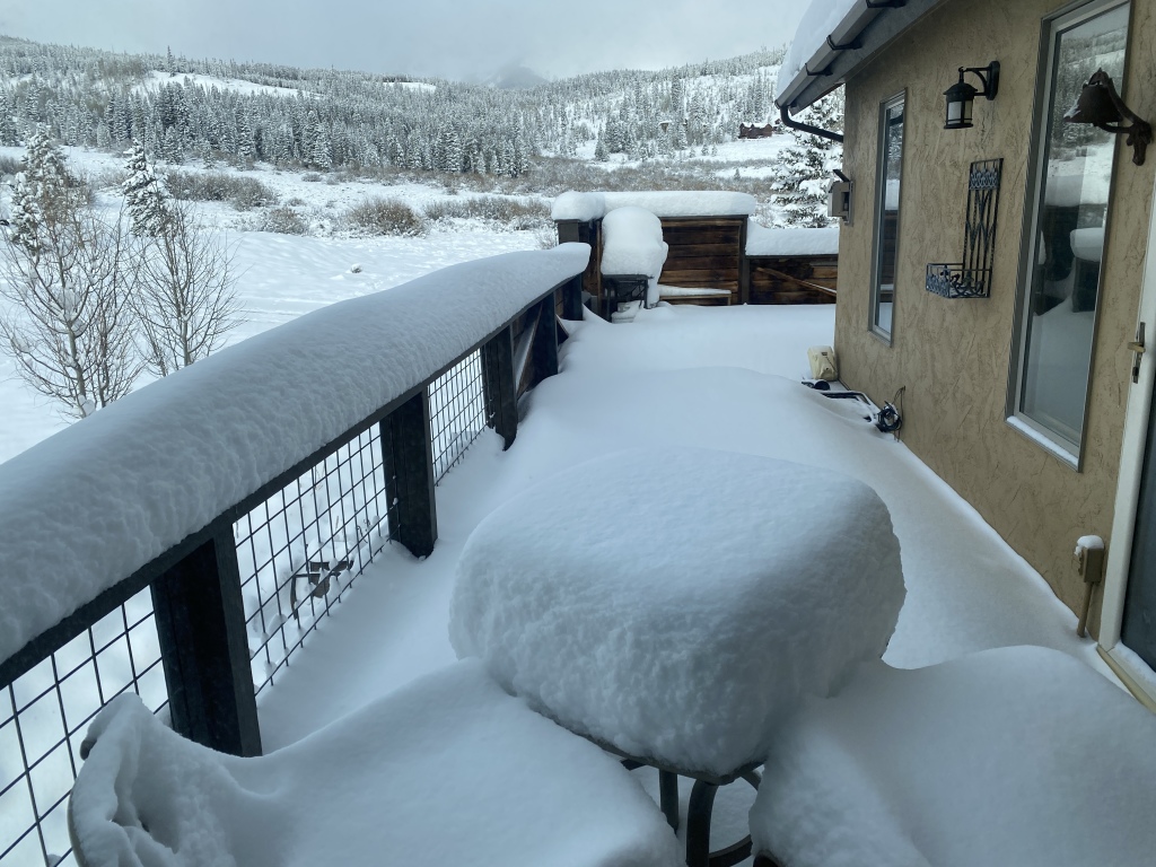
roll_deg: +2.1
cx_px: 578
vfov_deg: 53.1
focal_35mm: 26
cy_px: 434
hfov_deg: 67.3
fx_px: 868
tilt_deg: -14.2
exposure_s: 1/2028
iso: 32
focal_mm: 4.25
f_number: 1.8
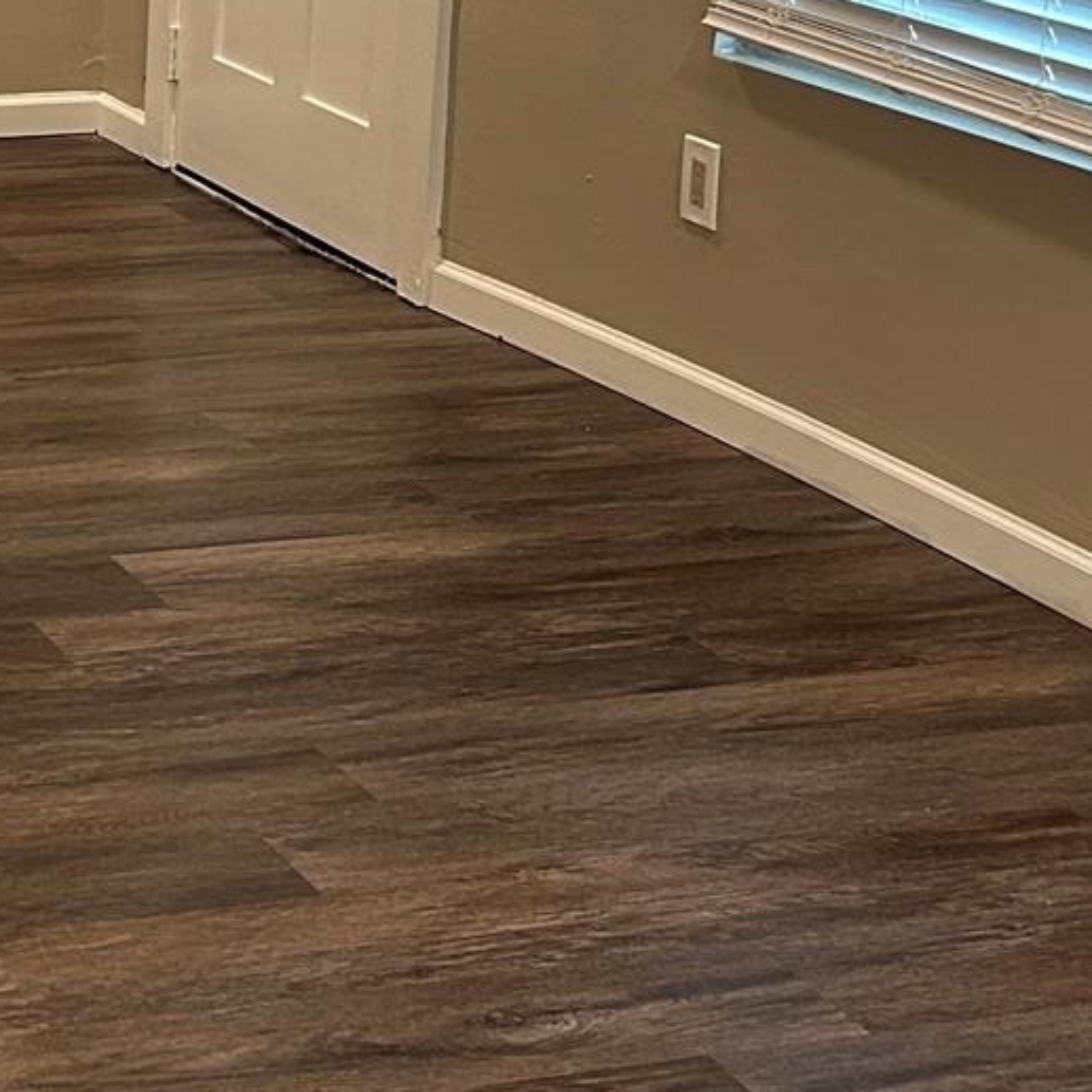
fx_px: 3248
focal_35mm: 91
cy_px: 76
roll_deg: -0.4
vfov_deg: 18.7
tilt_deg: -12.1
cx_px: -416
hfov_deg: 17.6
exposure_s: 1/60
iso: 160
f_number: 1.5
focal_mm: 5.7
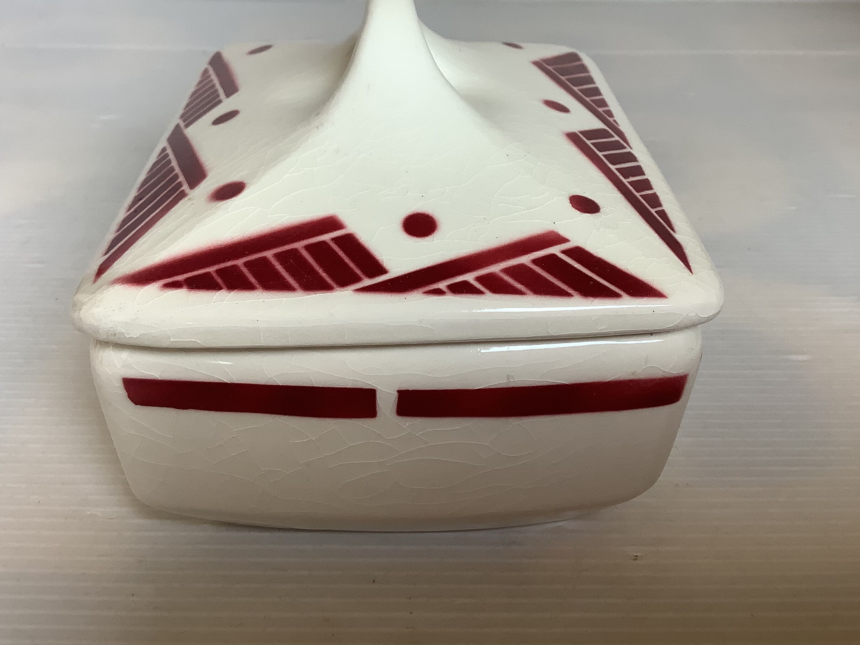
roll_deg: -0.1
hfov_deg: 50.1
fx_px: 919
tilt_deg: -28.2
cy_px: 264
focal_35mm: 37
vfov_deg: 38.5
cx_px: 417
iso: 64
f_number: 2.4
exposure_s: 1/100
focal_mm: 3.3
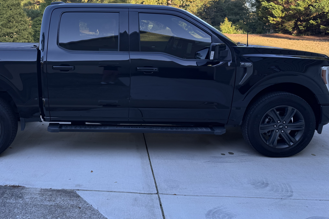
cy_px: 93
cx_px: 107
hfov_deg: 53.3
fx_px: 320
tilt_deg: -11.4
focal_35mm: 35
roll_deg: -1.8
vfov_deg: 37.8
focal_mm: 6.76
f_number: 1.78
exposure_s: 1/407
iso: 100
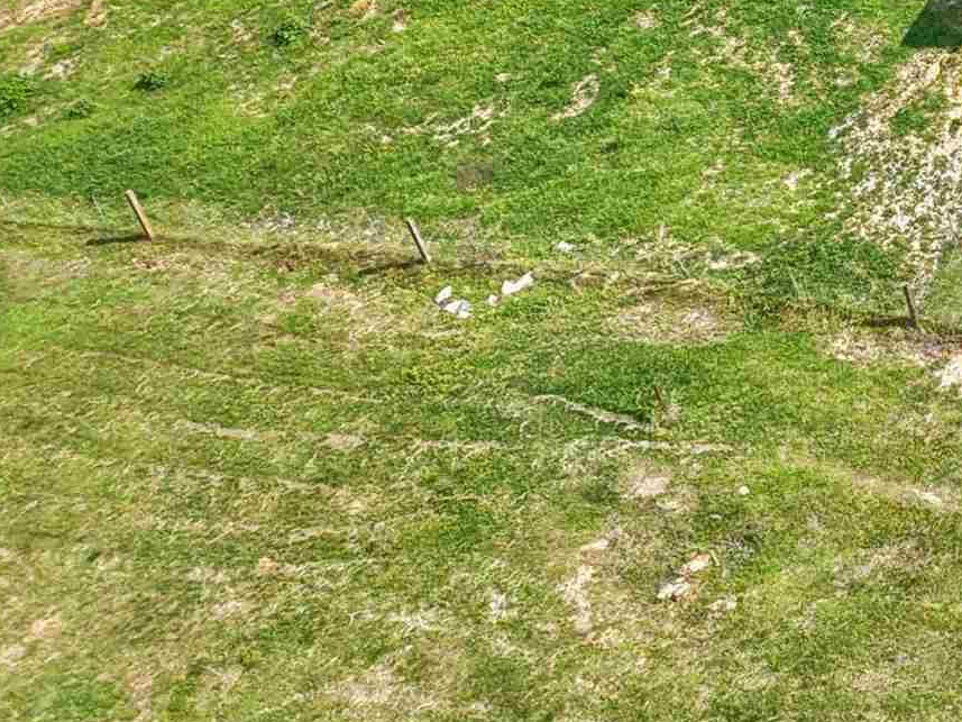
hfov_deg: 18.4
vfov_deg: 15.9
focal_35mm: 86
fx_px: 2390
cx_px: 1678
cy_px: -314
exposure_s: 1/1000
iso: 100
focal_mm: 8.7
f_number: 1.8
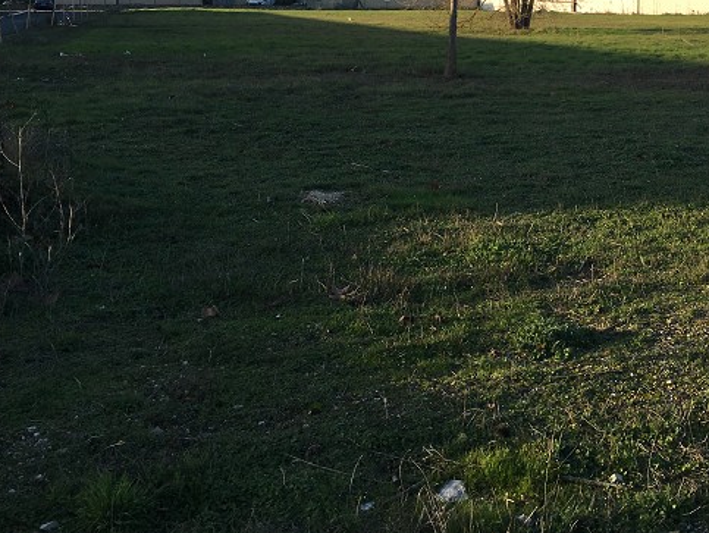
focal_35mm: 48
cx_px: 509
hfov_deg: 38.8
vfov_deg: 29.6
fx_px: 984
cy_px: 103
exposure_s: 1/916
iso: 25
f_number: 2.2
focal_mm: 4.15
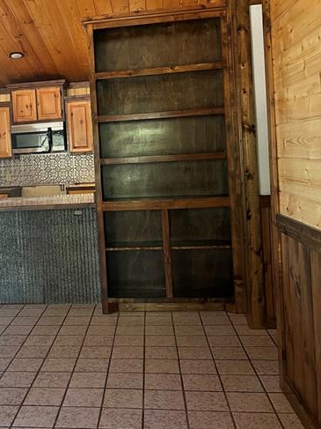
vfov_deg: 45.5
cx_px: 69
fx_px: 507
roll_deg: +3.1
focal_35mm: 41
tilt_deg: -0.6
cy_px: 168
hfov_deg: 34.2
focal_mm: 5.7
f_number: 1.5
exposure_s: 1/40
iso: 400
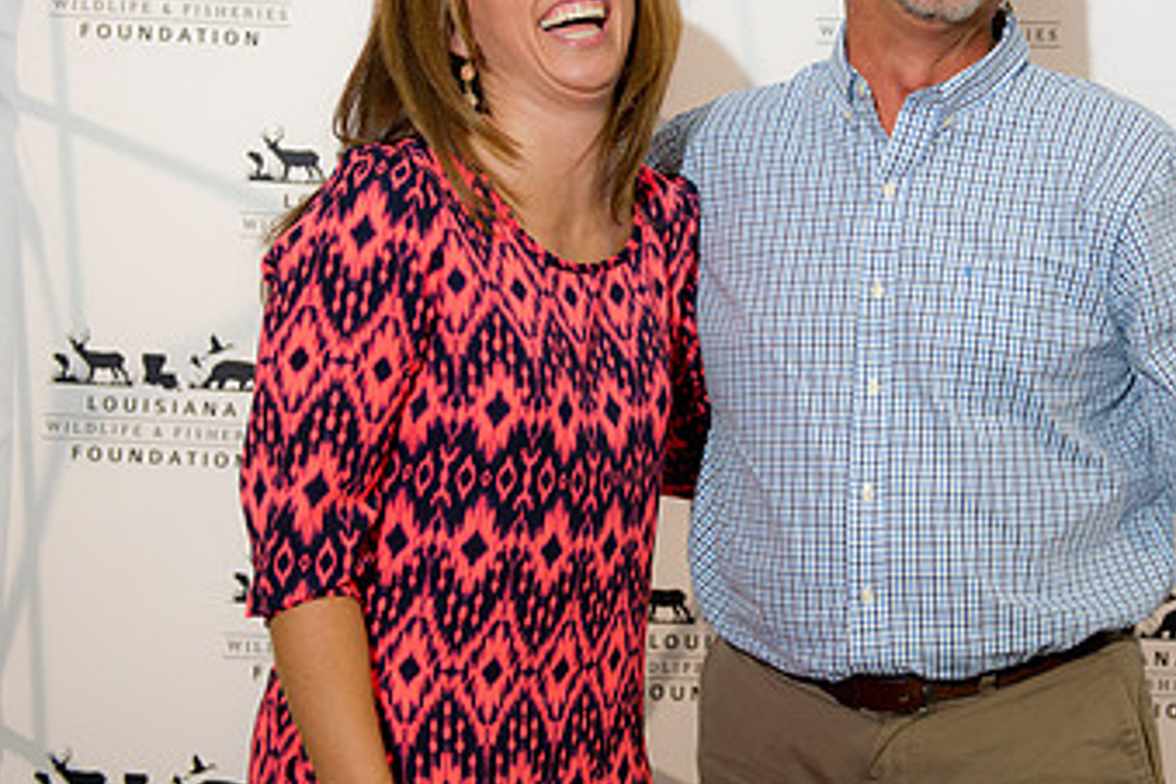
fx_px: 2515
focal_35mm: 77
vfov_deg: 17.7
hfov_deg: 25.9
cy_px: 281
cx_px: 933
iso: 800
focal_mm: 45
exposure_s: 1/125
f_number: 3.5
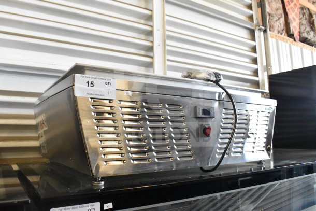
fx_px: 263
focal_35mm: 30
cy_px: 106
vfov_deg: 43.6
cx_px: 158
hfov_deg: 61.9
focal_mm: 20
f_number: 8
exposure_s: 1/250
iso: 6400
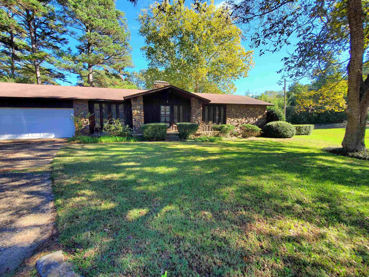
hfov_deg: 102.1
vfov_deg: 85.6
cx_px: 186
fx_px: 149
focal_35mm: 14
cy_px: 133
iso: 50
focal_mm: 1.8
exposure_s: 1/218
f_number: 2.2
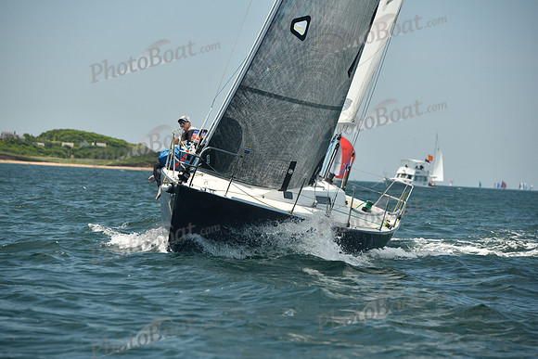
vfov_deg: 6.9
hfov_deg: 10.3
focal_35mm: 200
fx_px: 2989
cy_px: 180
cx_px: 269
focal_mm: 200
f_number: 6.3
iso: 320
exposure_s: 1/640
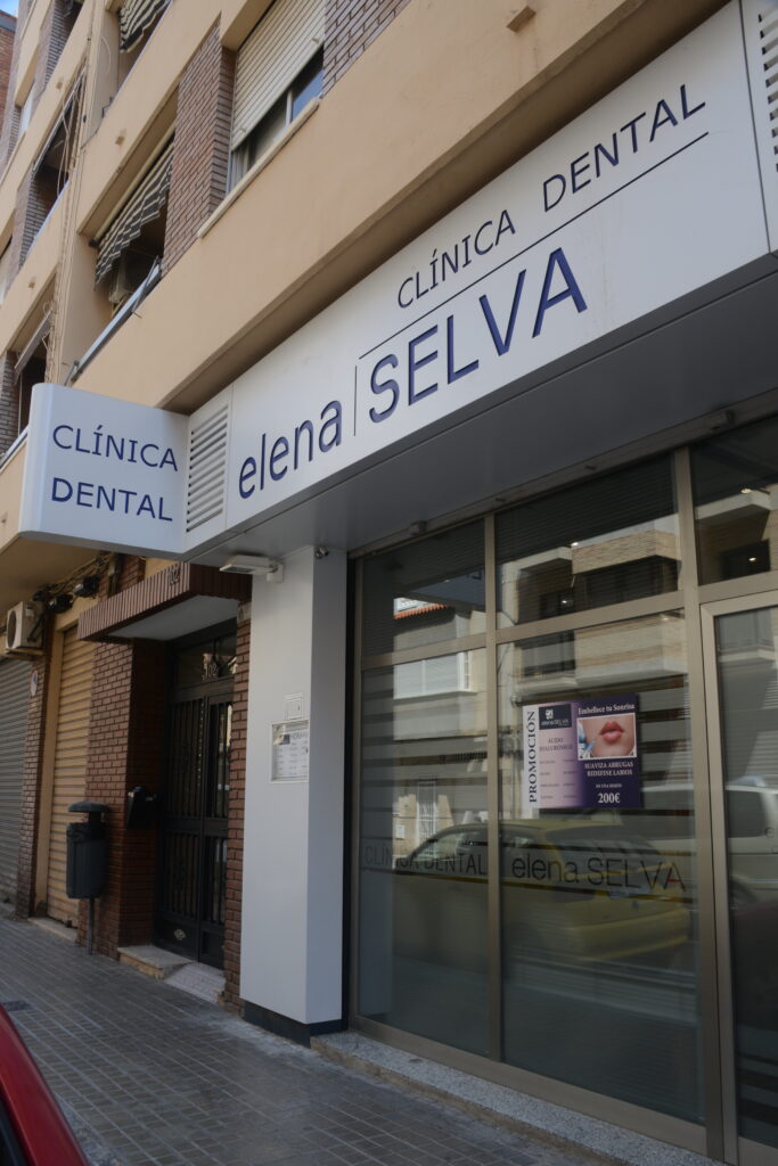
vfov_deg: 65.5
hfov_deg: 46.4
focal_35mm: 28
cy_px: 583
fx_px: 907
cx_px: 389
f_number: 14
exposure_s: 1/80
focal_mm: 28
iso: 400
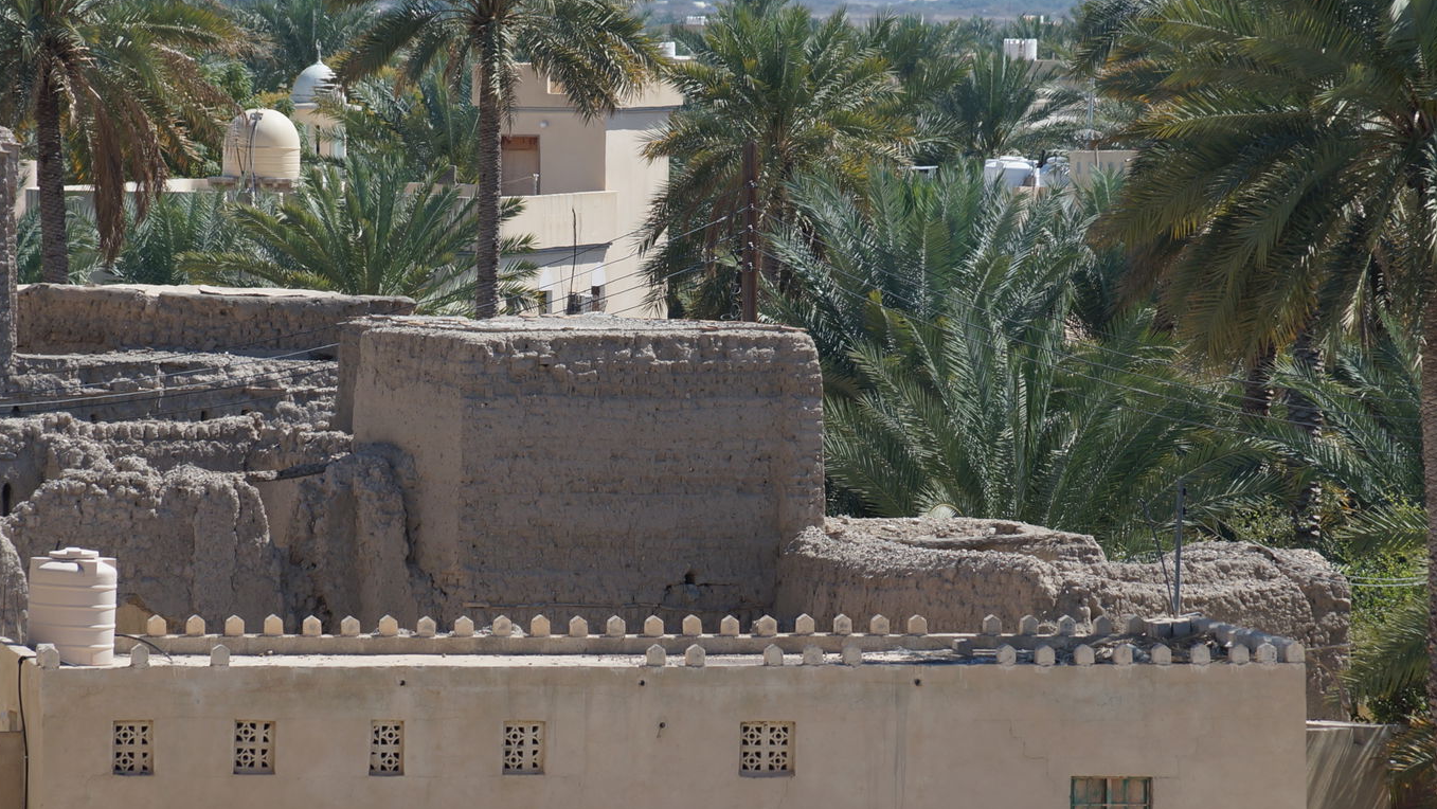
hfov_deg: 7.2
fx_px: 11424
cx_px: 645
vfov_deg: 4.1
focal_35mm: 300
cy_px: 355
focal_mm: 135
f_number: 7.1
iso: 100
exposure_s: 1/400
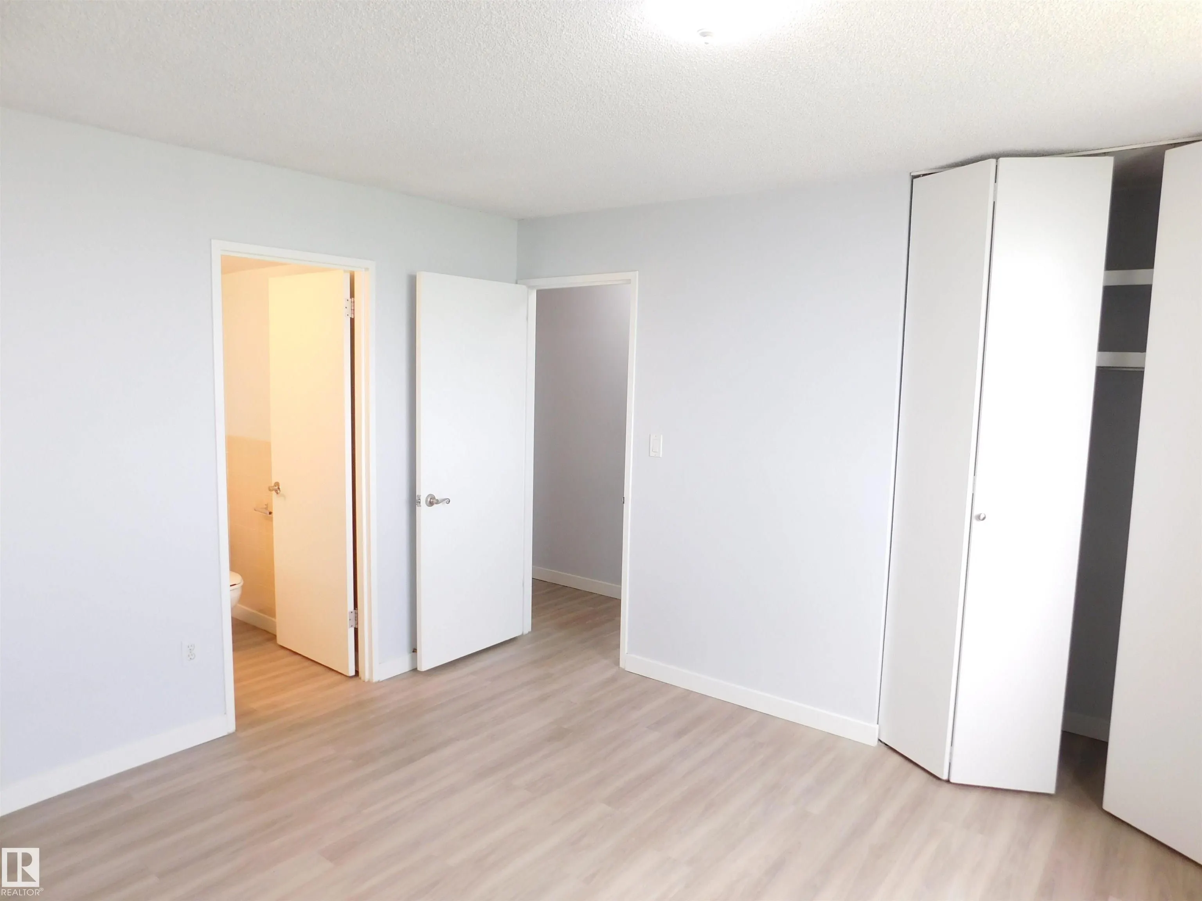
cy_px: 450
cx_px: 601
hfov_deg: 73.9
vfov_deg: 58.9
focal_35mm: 23
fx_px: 799
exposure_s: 1/30
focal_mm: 4
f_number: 3
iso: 160
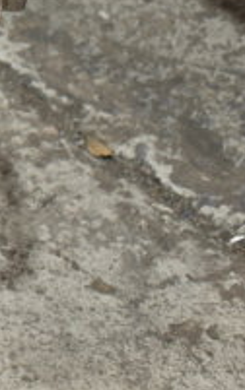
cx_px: -344
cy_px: 28
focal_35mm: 176
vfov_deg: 11.8
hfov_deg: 7.0
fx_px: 1876
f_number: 4.8
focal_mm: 38
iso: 560
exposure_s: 1/60
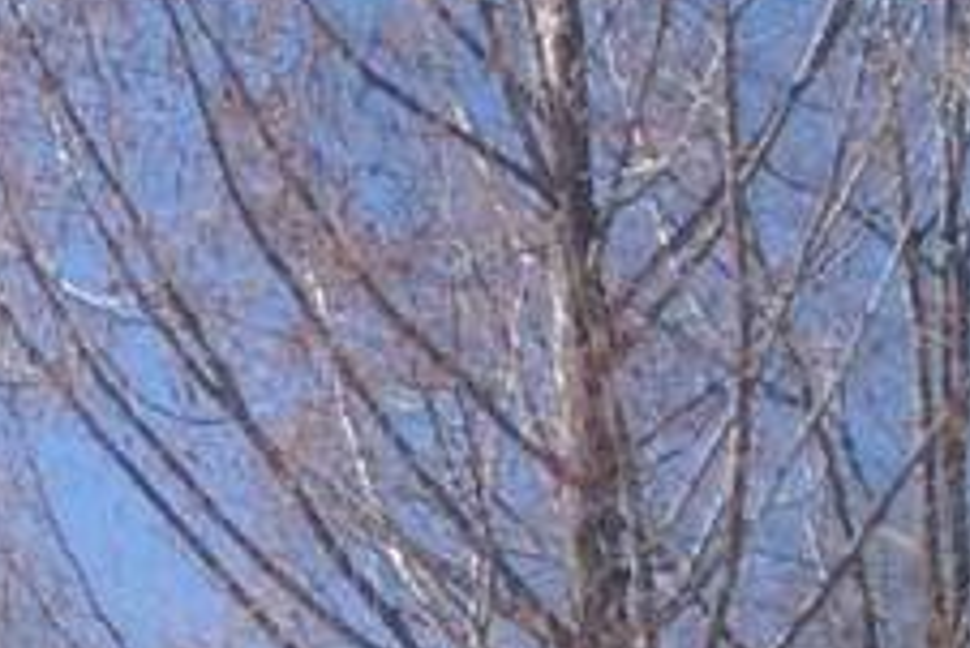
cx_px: -1197
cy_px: 1927
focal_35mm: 165
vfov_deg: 7.4
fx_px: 4449
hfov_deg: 10.9
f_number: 4.5
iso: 80
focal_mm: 5
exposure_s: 1/400
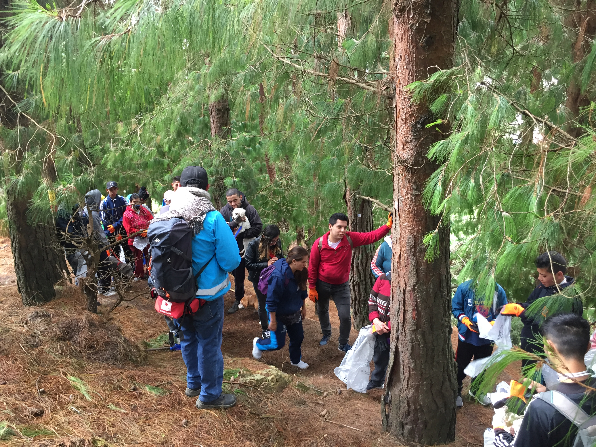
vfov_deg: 48.2
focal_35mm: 29
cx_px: 298
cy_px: 224
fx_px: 499
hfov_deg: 61.7
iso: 80
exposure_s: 1/30
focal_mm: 4.15
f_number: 2.2
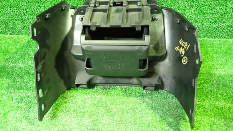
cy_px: 63
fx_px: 173
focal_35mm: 28
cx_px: 115
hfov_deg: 67.9
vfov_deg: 41.4
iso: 800
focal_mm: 4.5
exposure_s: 1/20
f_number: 2
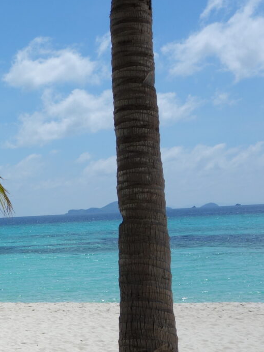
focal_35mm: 76
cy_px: 137
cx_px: -217
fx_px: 773
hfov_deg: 16.2
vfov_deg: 25.6
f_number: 7.1
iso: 125
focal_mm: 10.4
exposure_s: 1/800
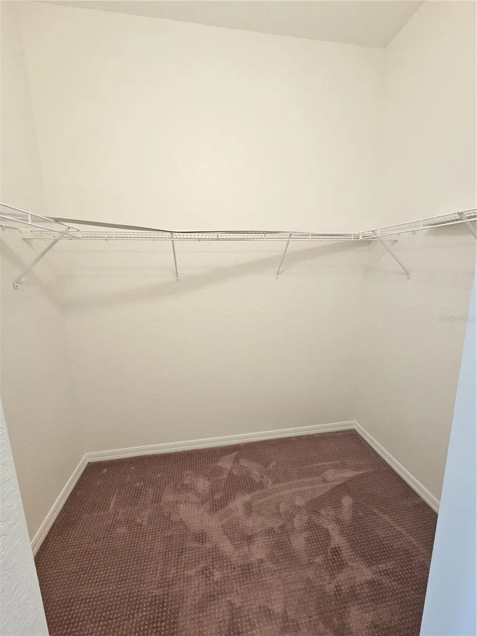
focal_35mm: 13
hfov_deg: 89.9
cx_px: 238
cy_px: 318
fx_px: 239
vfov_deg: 106.2
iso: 250
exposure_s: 1/60
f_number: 2.2
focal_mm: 2.2
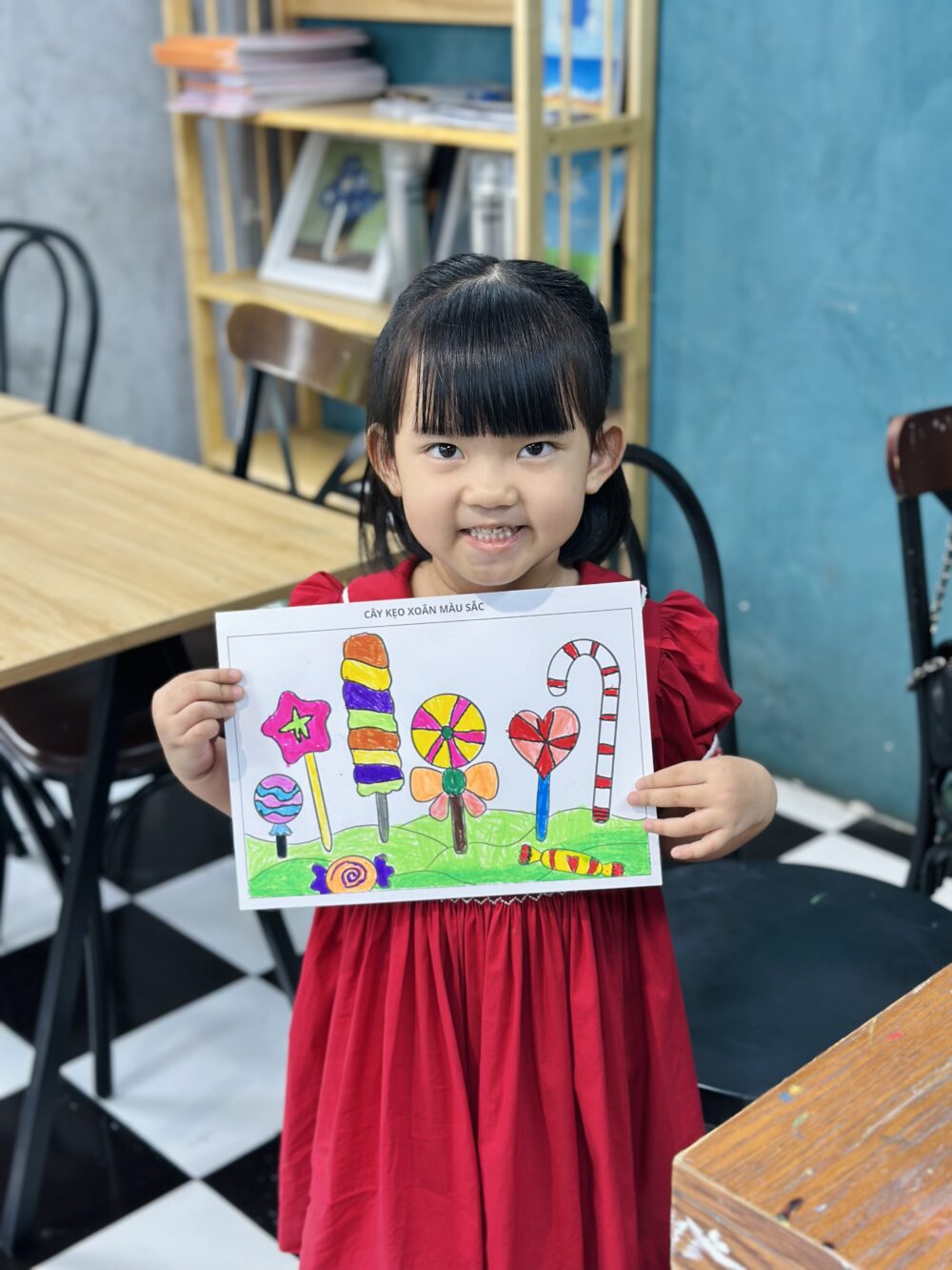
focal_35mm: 48
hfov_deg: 30.3
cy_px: 635
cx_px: 476
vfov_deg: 39.7
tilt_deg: -21.0
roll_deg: +0.6
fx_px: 1760
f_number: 1.78
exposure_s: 1/106
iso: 64
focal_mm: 6.86
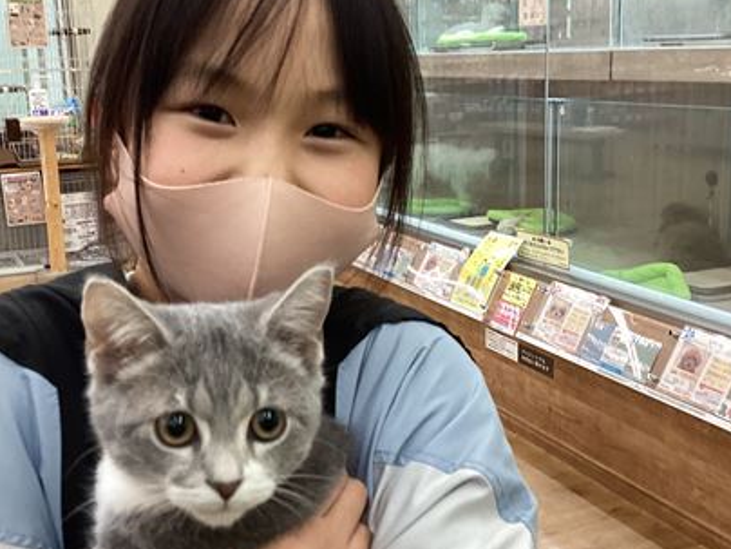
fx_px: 971
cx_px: 308
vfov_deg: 31.5
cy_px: 245
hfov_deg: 41.1
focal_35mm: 46
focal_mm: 3.3
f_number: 2.4
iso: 125
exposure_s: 1/50
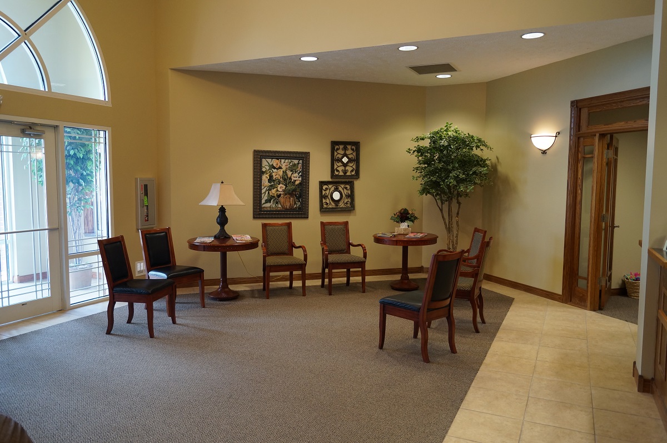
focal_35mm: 27
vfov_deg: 47.8
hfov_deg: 67.4
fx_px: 500
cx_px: 334
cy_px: 222
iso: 500
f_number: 4
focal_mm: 18
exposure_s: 1/60
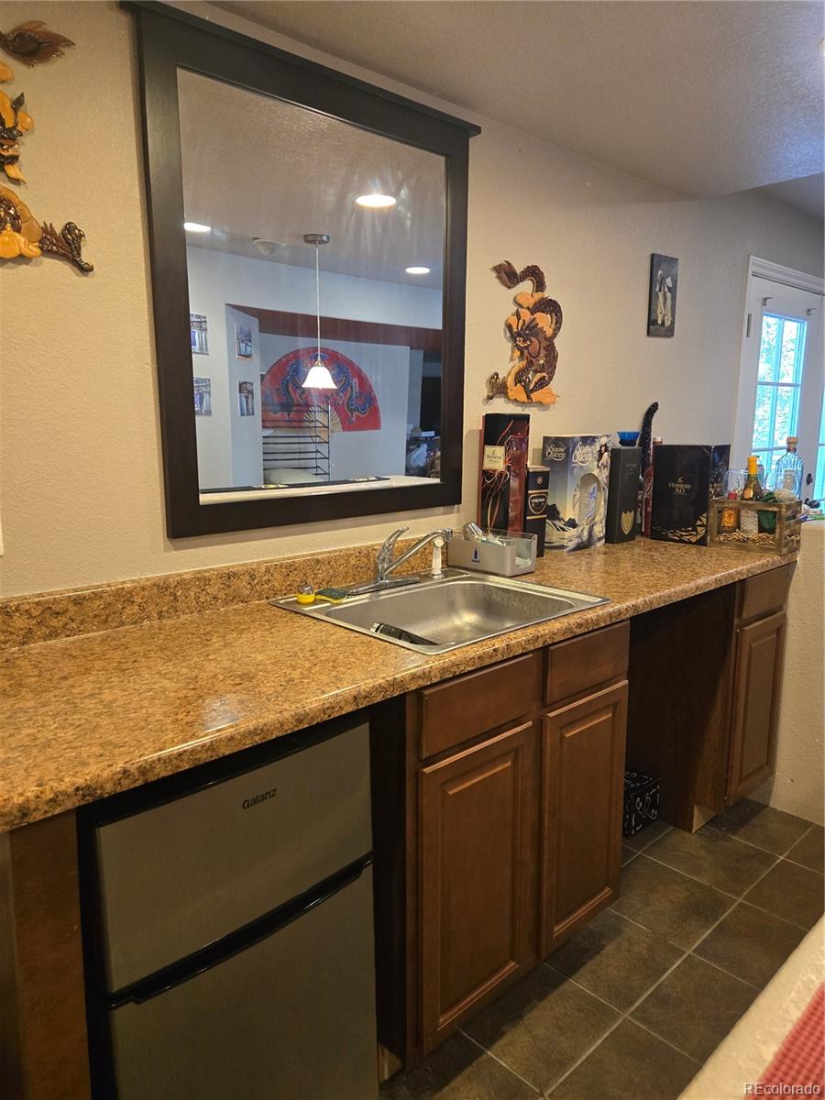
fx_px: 731
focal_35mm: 23
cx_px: 412
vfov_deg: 73.9
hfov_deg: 58.9
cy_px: 550
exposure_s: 1/120
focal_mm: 5.4
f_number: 1.8
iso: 500
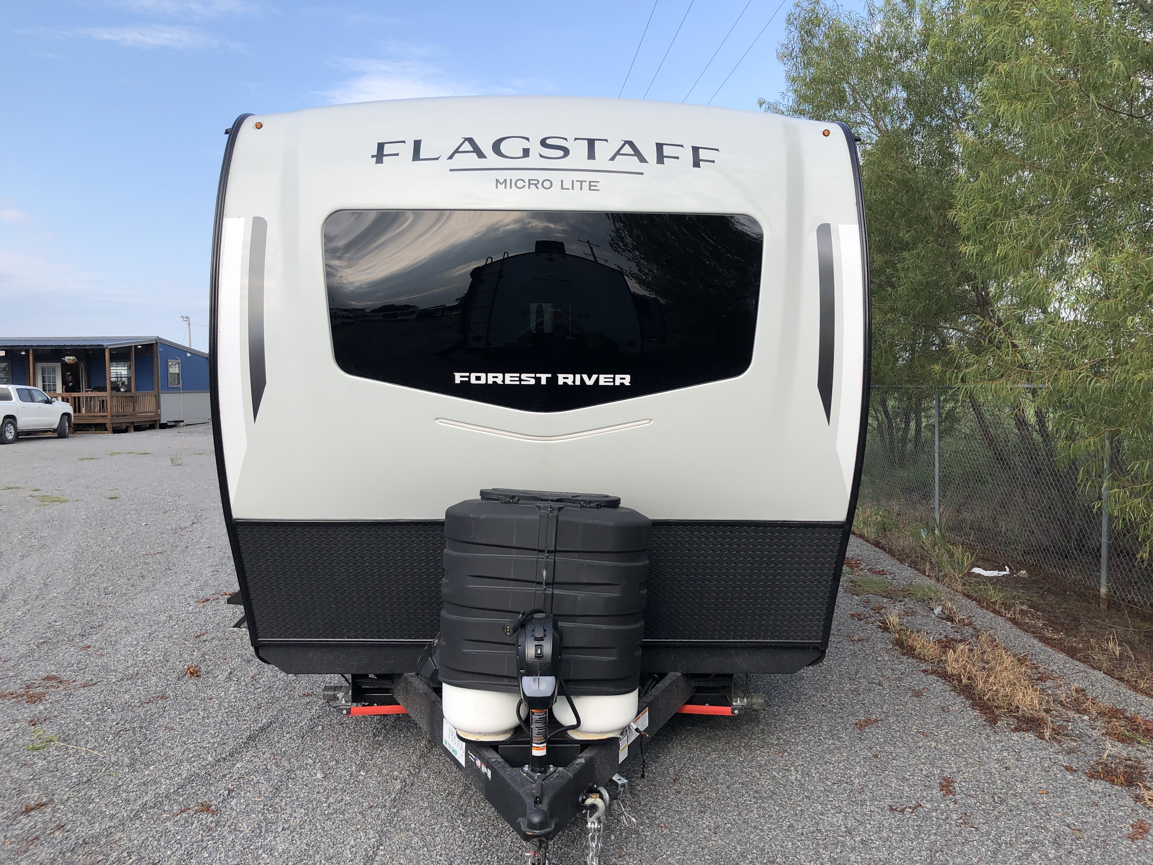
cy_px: 432
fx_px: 933
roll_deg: +1.1
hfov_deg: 63.4
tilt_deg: -3.9
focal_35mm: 28
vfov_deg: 49.7
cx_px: 576
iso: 20
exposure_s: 1/960
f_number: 1.8
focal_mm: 3.99
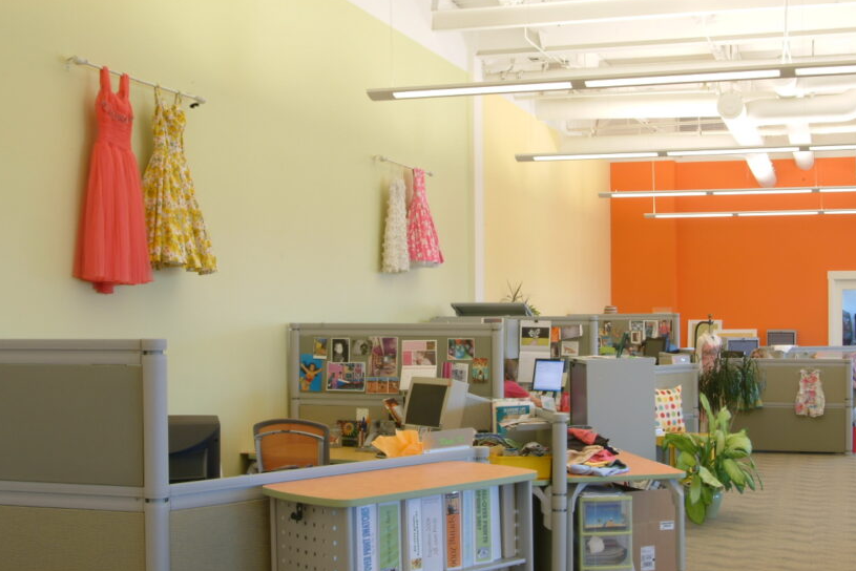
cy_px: 336
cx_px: 447
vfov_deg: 27.5
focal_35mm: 49
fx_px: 1165
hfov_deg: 40.3
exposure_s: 3
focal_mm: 26
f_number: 22
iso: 100
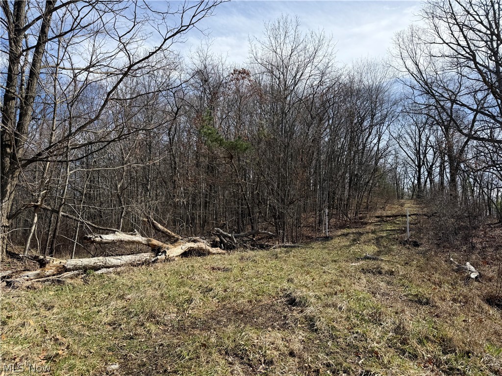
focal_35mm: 24
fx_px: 348
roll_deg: -3.3
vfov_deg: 56.8
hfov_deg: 71.6
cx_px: 251
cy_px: 188
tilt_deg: +9.2
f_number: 1.78
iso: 80
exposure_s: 1/3425
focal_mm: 6.76
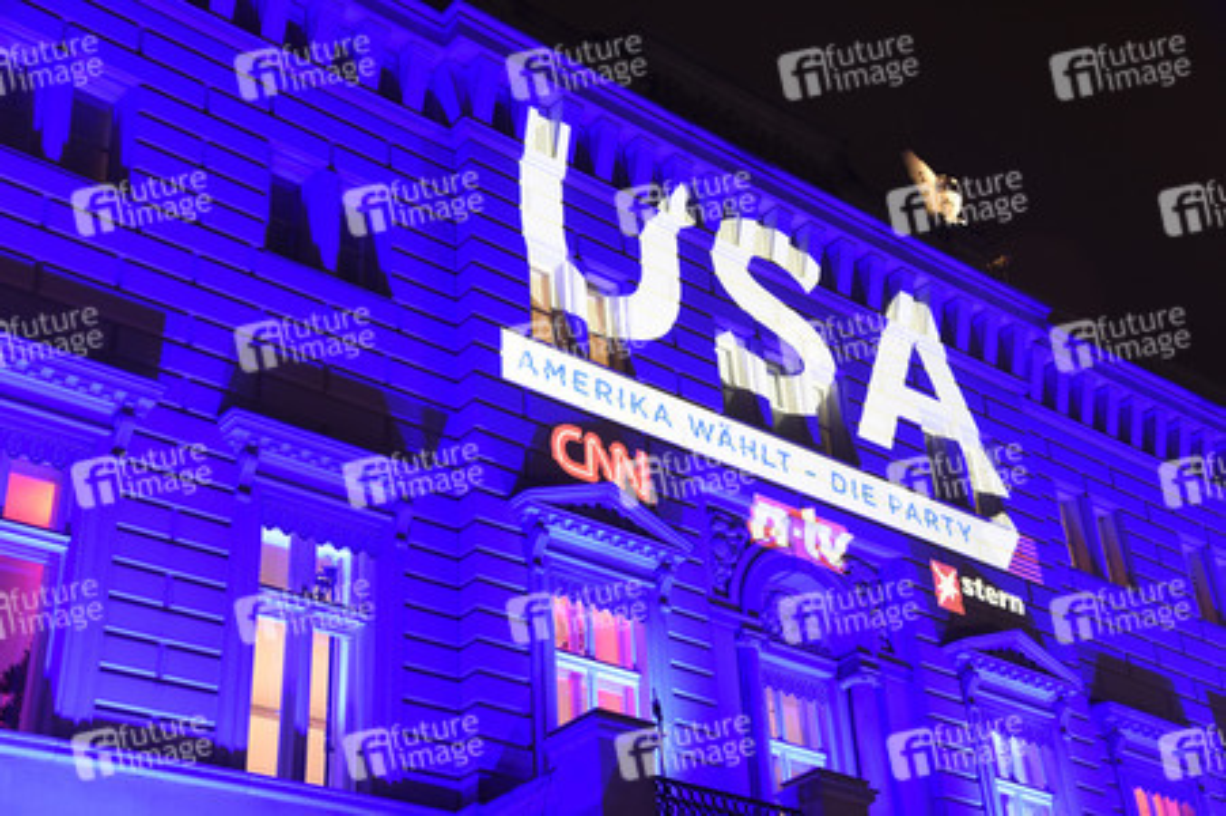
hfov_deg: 38.2
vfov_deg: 26.0
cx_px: 613
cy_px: 408
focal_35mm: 52
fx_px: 1770
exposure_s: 1/25
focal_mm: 52
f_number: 5.6
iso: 1600
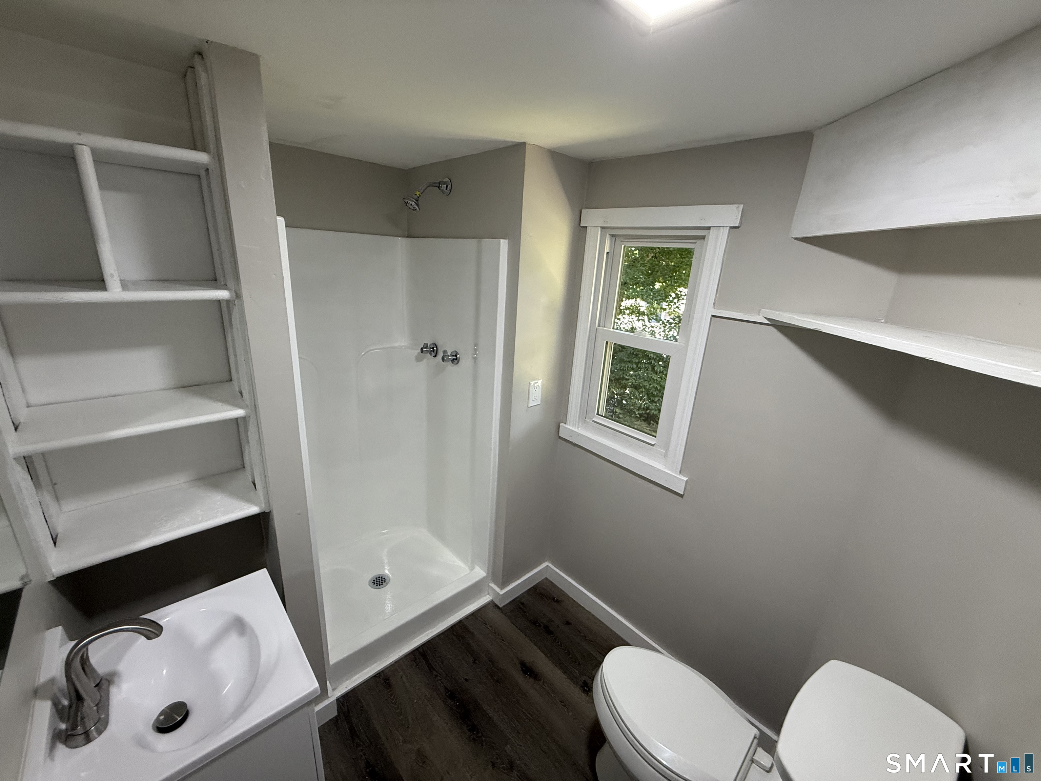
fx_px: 421
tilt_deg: -17.7
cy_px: 390
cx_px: 520
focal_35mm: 14
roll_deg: -3.9
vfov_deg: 85.7
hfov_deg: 102.1
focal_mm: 2.22
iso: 250
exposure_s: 1/99
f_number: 2.2
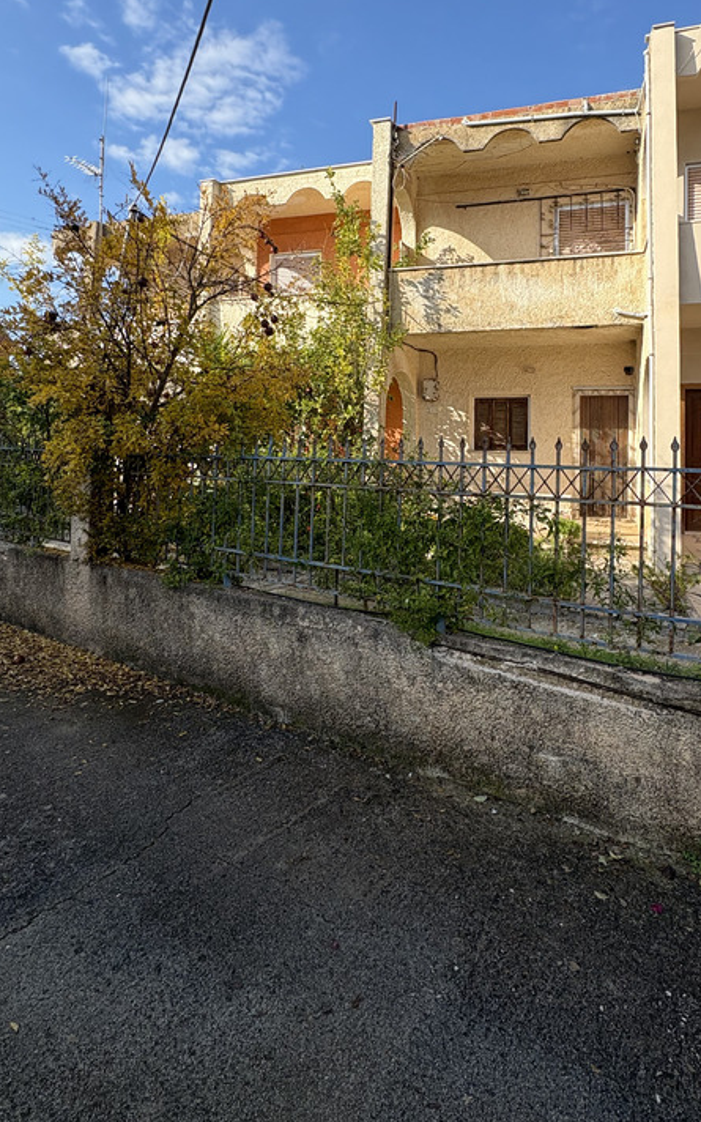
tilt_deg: +0.8
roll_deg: -0.6
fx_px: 642
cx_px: 400
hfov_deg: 57.0
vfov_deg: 81.0
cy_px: 432
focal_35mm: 21
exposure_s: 1/1160
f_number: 2.2
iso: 50
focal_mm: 2.22
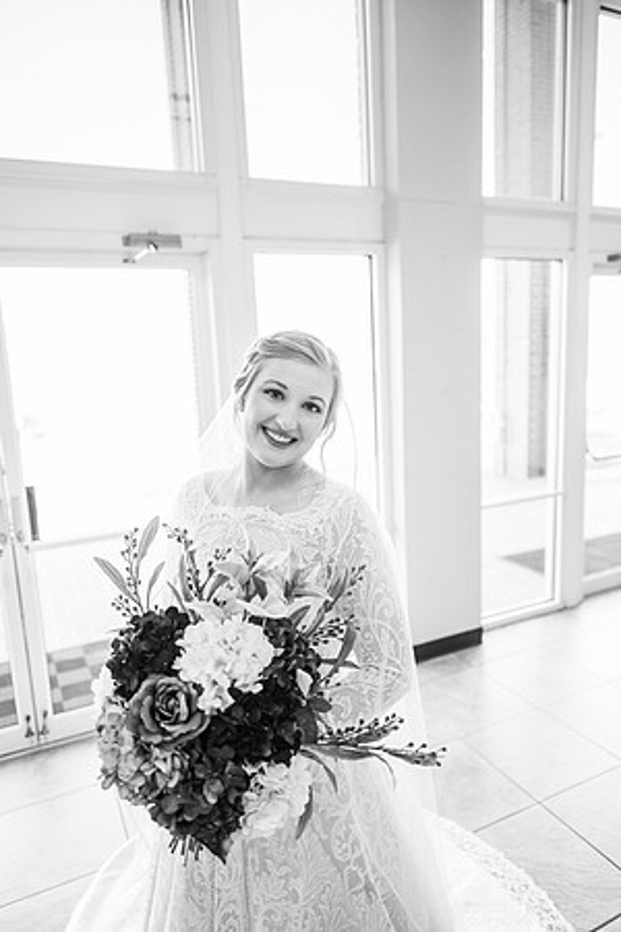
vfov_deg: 73.7
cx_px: 310
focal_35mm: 24
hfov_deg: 53.1
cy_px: 466
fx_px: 621
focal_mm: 24
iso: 400
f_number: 1.8
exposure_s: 1/160
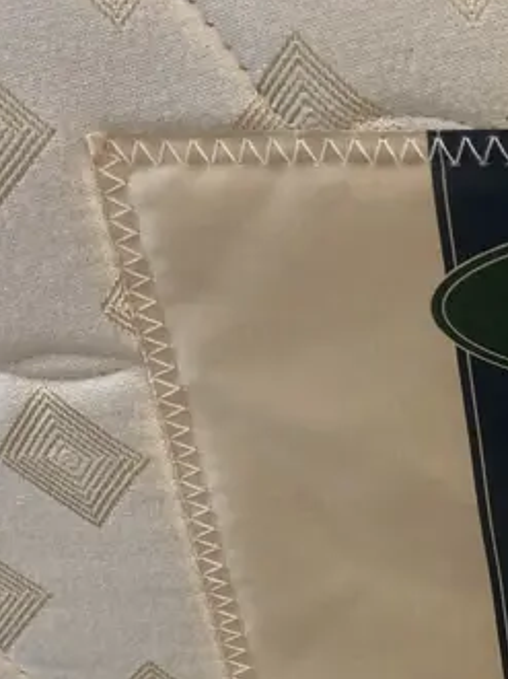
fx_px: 1705
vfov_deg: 22.4
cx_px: 765
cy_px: 475
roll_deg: -1.5
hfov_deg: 15.6
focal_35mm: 87
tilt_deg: -35.7
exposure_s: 1/50
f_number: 1.8
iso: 160
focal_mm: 3.99
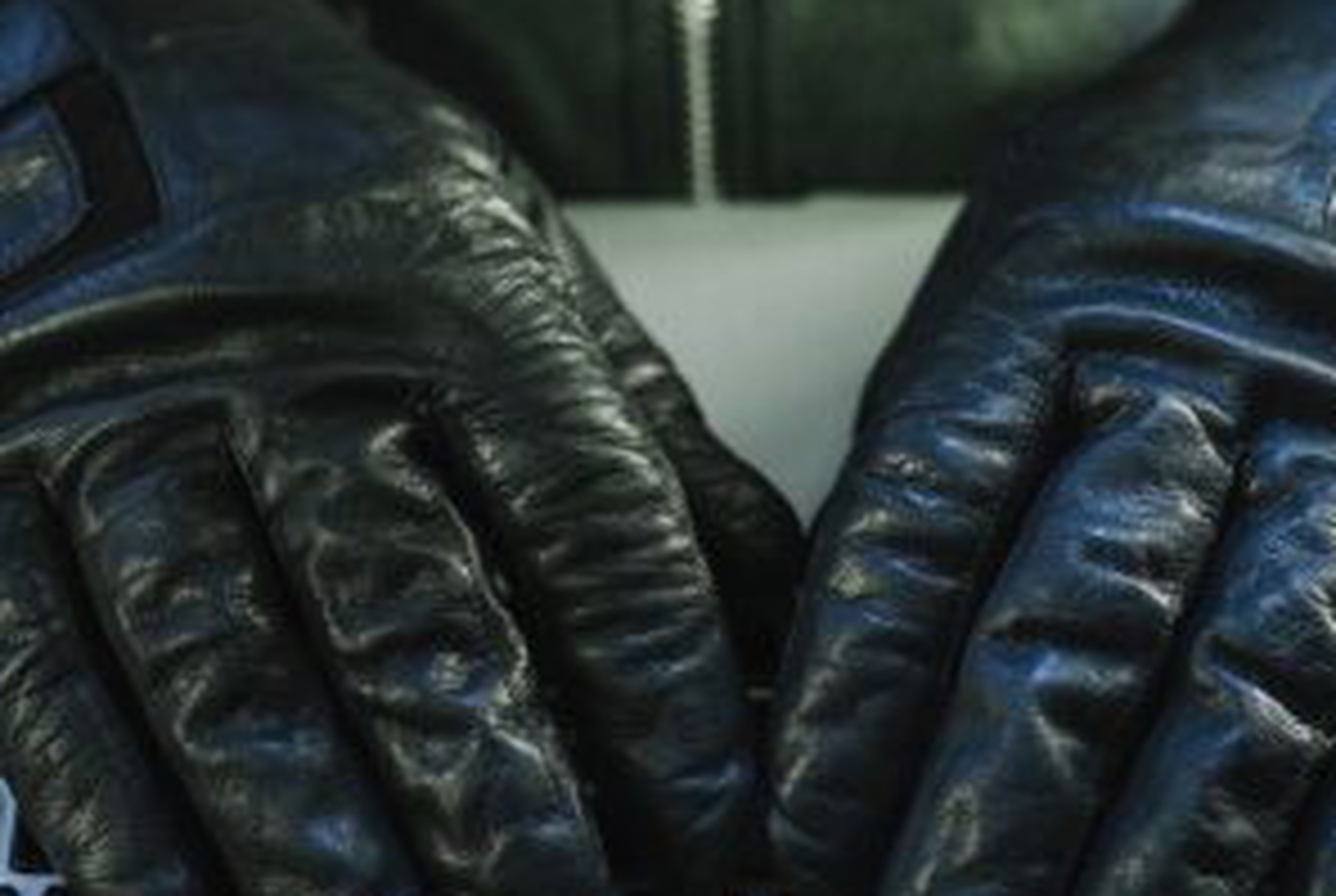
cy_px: 529
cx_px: 630
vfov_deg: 11.7
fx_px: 4348
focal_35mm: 117
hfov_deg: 17.5
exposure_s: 1/60
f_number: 3.2
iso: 100
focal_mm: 50
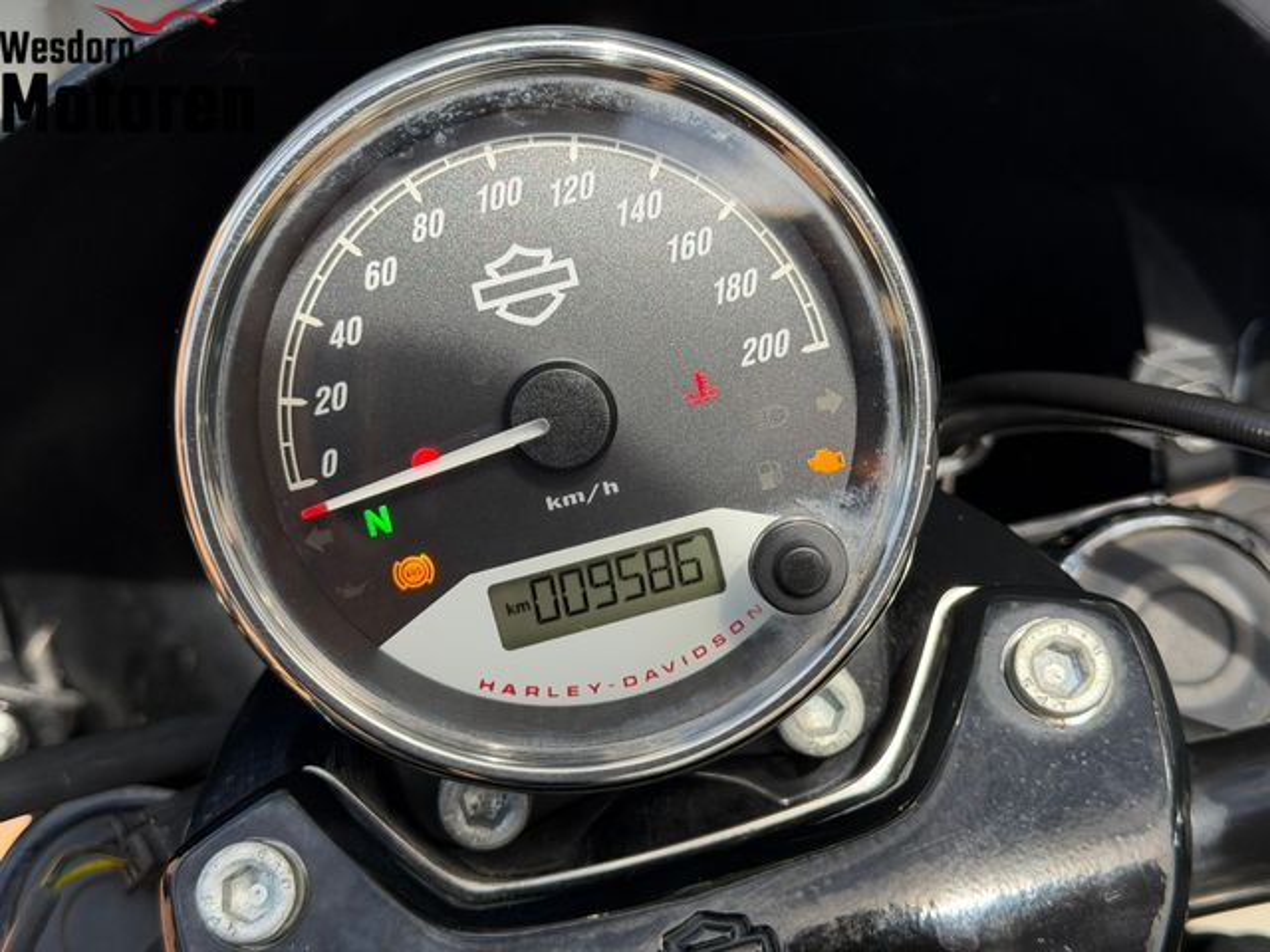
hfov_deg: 39.7
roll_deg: -6.5
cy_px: 476
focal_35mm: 48
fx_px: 1761
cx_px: 635
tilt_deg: -40.4
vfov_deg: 30.3
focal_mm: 6.76
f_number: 1.78
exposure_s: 1/1429
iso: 80
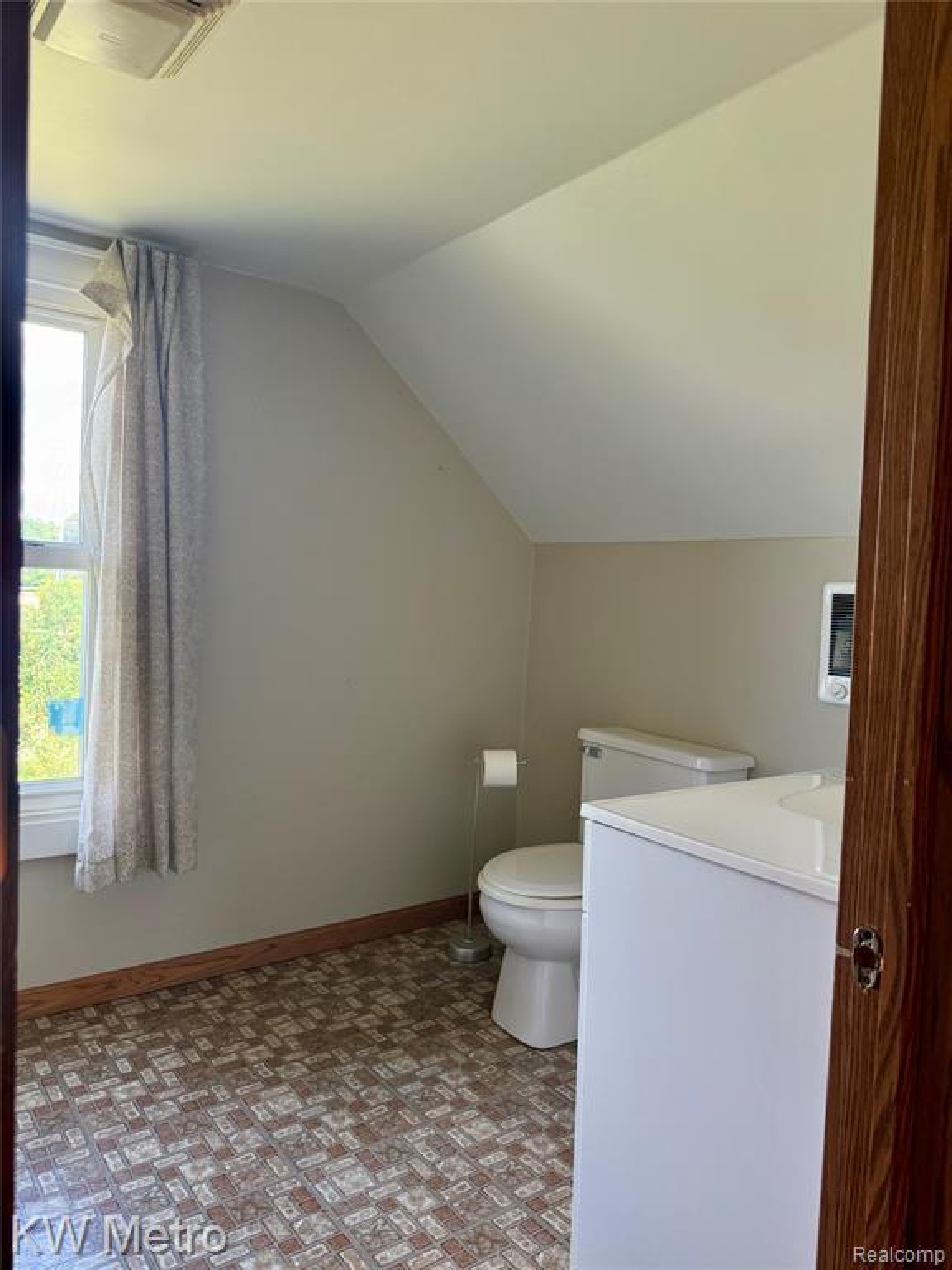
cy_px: 635
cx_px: 476
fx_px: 880
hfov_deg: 56.8
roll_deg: -2.8
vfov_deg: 71.6
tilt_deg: -1.8
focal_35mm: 24
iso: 160
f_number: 1.78
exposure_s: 1/120
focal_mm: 6.76
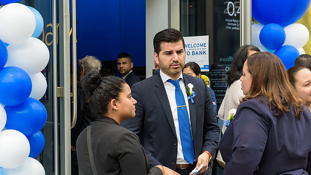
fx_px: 586
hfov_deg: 29.7
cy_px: 99
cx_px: 168
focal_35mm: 71
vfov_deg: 17.0
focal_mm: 62
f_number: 5
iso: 200
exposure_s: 1/250
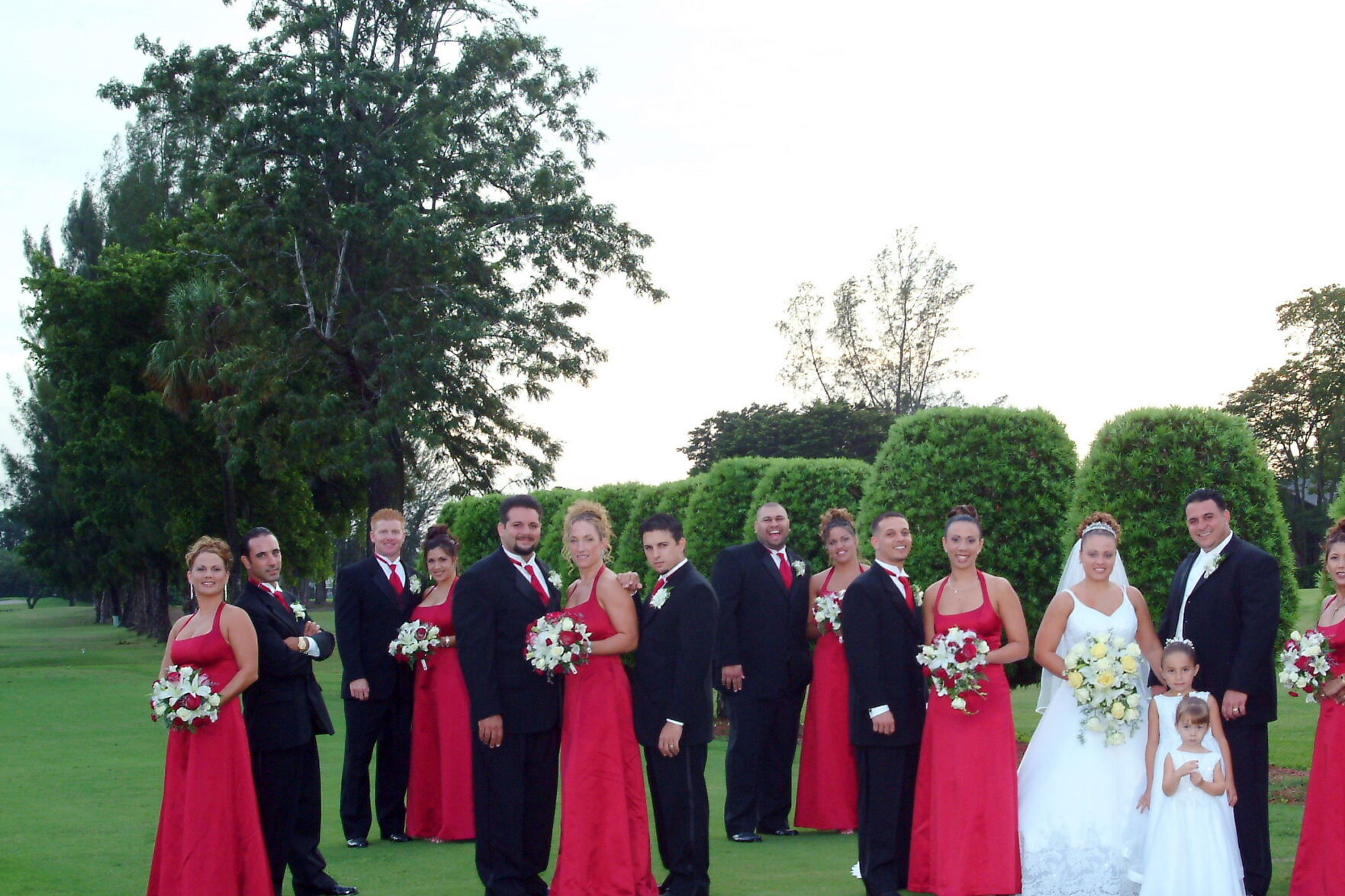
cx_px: 964
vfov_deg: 22.2
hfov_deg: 32.4
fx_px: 2279
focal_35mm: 61
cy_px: 568
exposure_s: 1/45
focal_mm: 28
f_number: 9.5
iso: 400
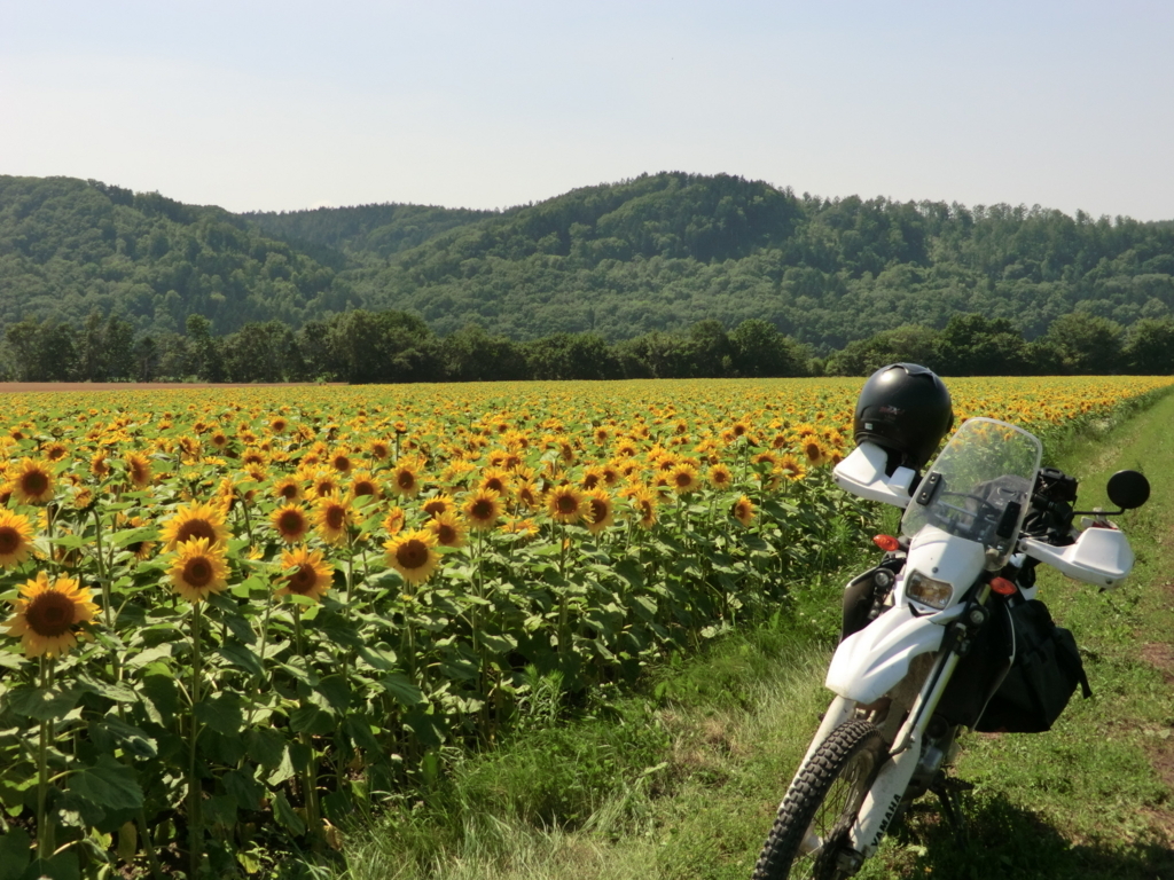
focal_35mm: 47
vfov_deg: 30.9
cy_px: 440
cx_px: 587
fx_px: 1594
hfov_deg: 40.4
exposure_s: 1/800
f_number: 4
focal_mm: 8.4
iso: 80
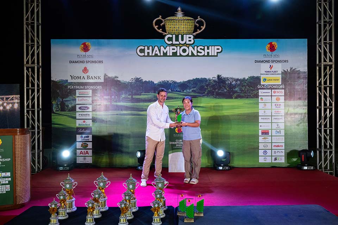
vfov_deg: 41.1
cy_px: 112
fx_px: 300
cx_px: 169
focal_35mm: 32
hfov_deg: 58.7
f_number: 6.3
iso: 900
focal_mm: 32
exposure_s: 1/200
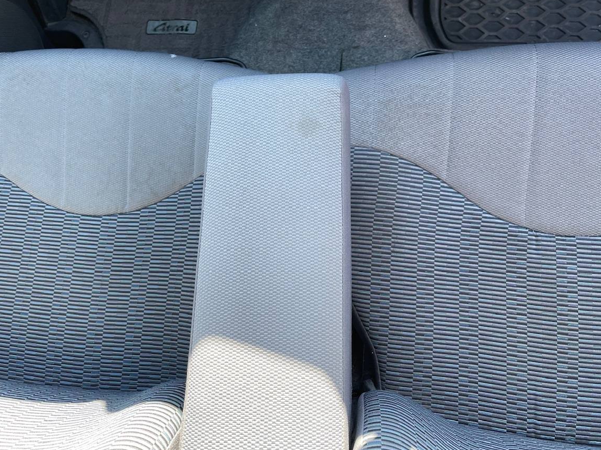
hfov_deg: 63.4
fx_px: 486
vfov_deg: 49.7
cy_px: 205
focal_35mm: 28
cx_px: 285
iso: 80
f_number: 1.6
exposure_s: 1/121
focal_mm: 5.1
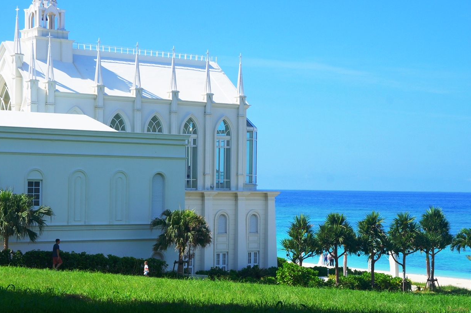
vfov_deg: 15.5
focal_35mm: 88
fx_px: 1150
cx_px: 252
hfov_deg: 23.1
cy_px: 159
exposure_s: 1/250
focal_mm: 48
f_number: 13
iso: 200
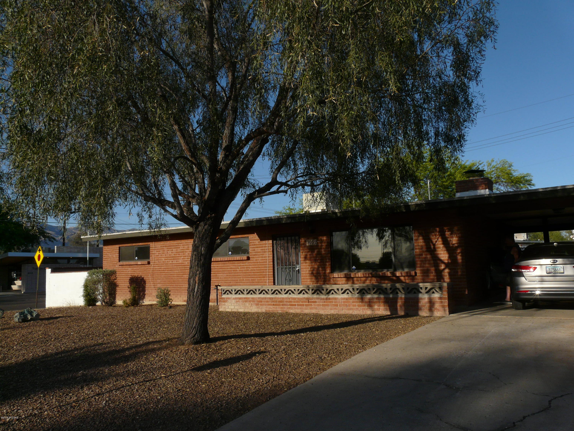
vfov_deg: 49.7
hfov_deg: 63.4
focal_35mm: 28
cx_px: 287
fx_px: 464
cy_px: 216
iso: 100
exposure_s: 1/800
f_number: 5
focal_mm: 4.6
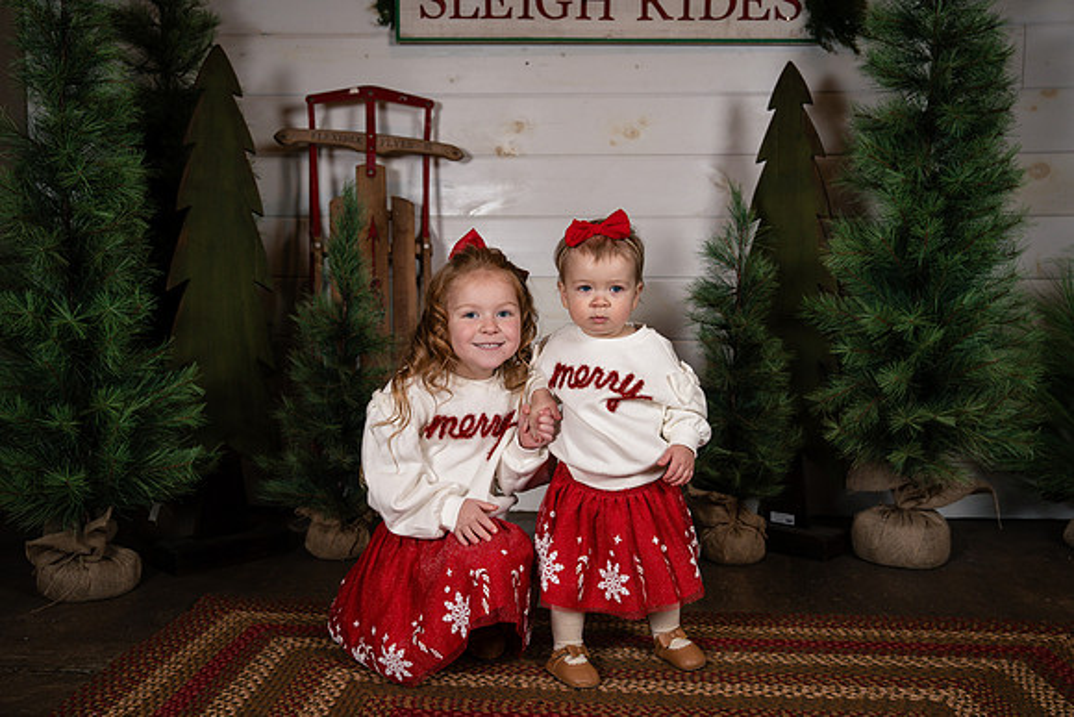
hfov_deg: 55.0
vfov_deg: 38.3
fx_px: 1031
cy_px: 358
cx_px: 537
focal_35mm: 35
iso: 200
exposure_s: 1/250
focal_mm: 34
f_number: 4
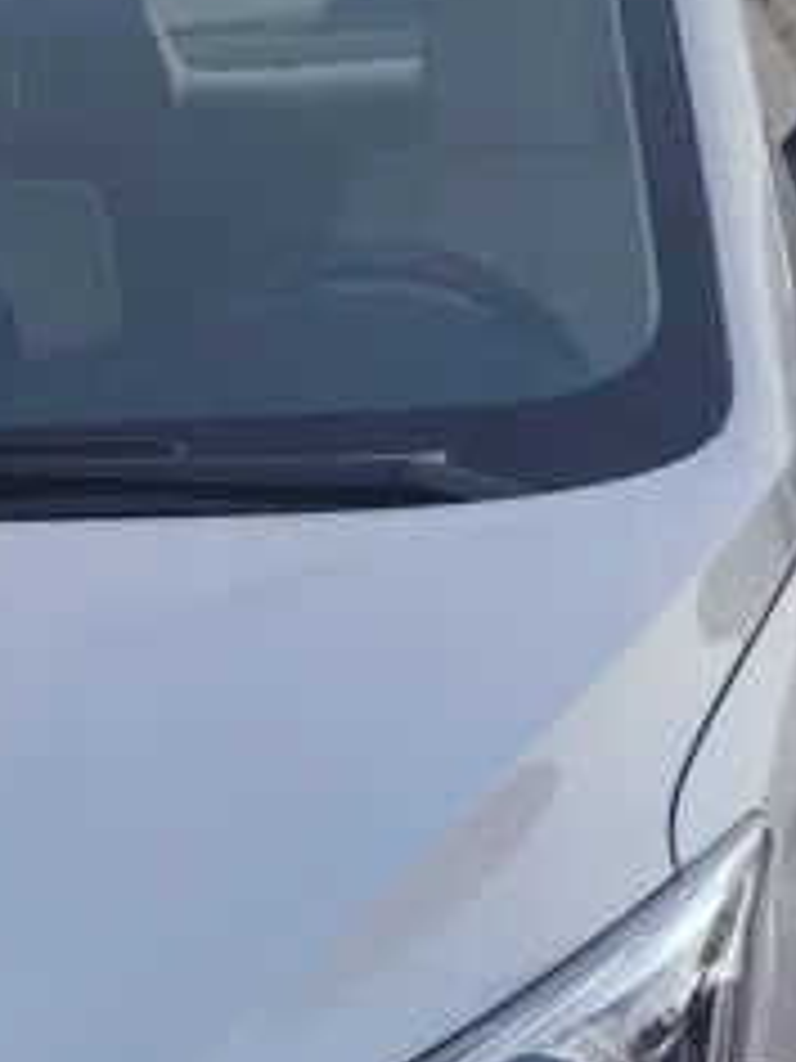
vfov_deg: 14.1
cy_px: 803
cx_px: 85
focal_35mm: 139
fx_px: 4262
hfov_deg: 10.6
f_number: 1.75
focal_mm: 5.25
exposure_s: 1/417
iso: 100
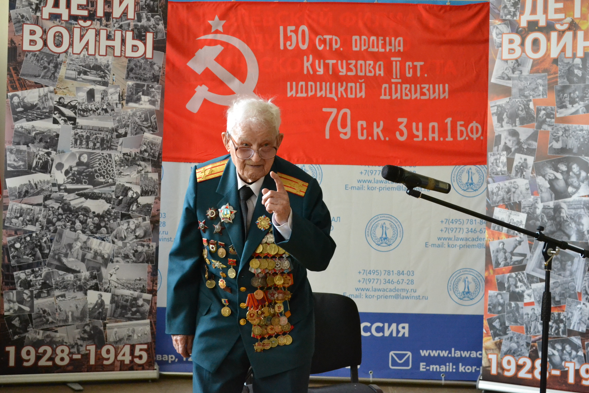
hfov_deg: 30.1
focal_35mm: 67
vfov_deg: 20.3
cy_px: 197
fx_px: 1096
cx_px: 296
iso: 3200
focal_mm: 44
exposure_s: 1/30
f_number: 5.3
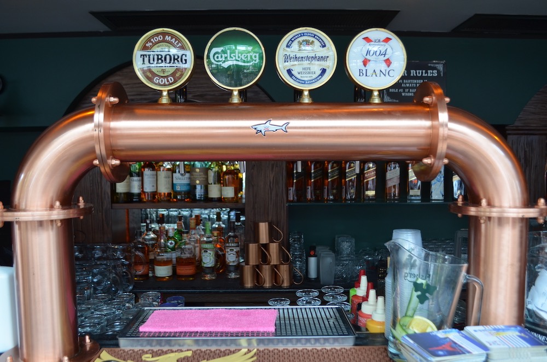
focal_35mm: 33
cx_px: 274
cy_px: 181
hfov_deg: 57.3
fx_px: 500
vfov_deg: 39.8
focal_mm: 22
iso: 400
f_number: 4.5
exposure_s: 1/80
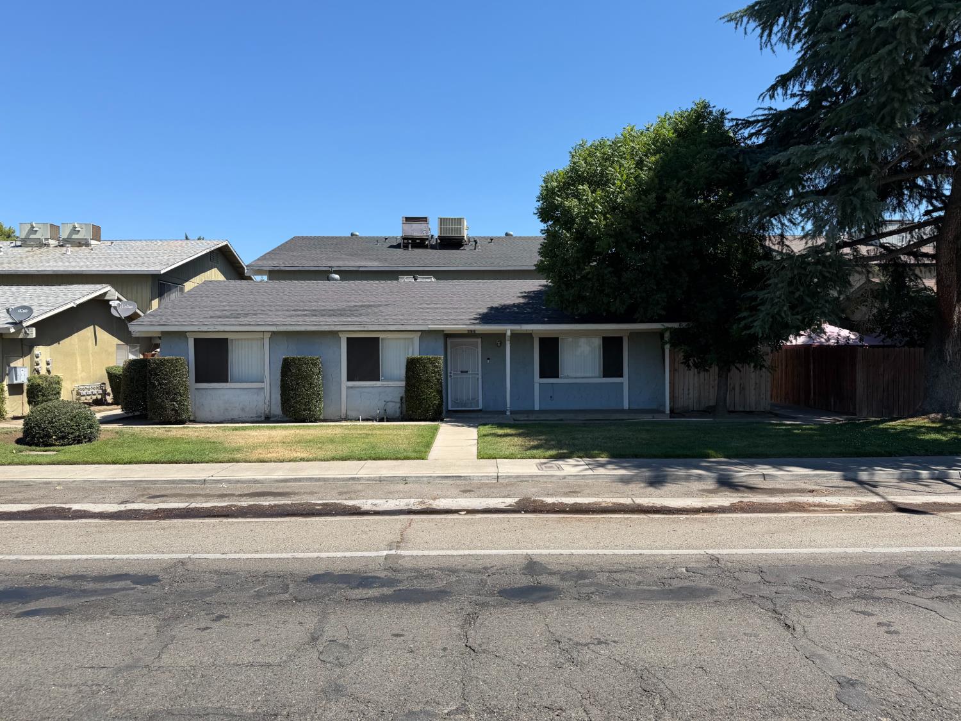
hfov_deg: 71.6
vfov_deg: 56.8
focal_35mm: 24
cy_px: 360
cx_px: 480
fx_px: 666
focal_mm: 6.76
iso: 80
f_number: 1.78
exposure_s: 1/3425
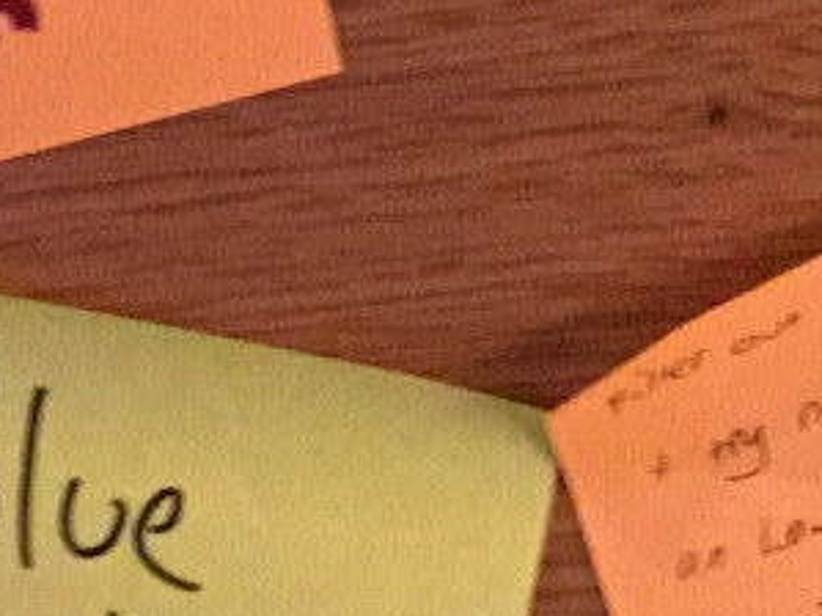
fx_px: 3940
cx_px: 778
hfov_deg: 11.8
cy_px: -382
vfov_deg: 8.7
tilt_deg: -85.5
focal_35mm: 166
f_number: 2.4
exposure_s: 1/17
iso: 250
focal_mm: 3.3
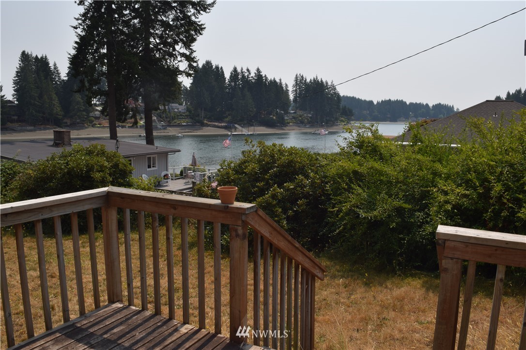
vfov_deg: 47.9
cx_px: 263
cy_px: 175
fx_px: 394
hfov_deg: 67.4
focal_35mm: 27
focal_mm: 18
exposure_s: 1/200
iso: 100
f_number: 13
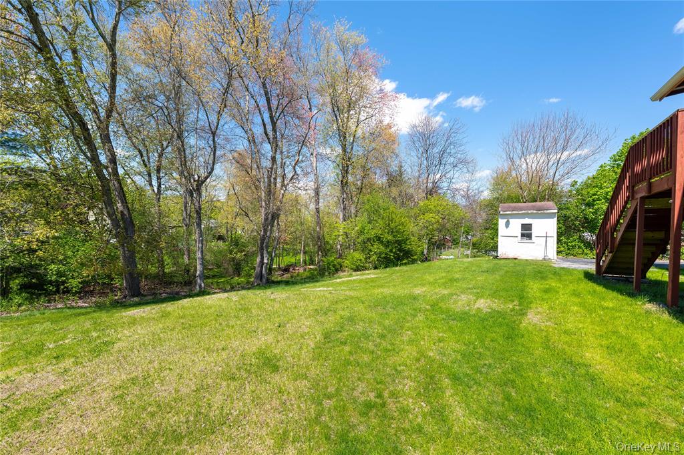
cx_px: 342
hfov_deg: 104.3
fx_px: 266
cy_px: 228
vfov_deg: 81.2
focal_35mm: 14
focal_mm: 14
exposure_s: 1/2500
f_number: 8
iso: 200
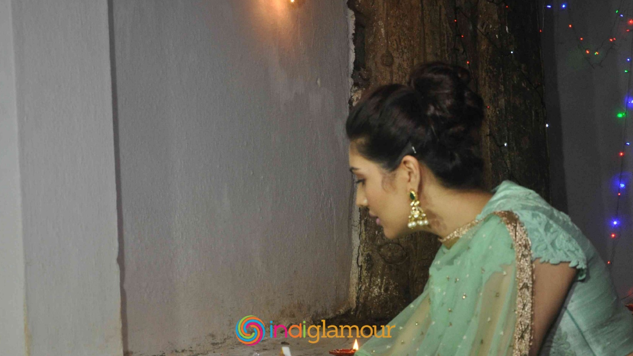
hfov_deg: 40.8
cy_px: 259
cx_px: 315
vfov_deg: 23.4
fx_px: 851
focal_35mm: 51
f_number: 9
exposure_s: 1/60
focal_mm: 25
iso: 800
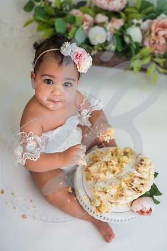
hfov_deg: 26.0
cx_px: 82
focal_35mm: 52
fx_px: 362
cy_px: 125
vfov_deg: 38.2
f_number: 2.8
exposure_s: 1/200
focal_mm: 50
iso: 100
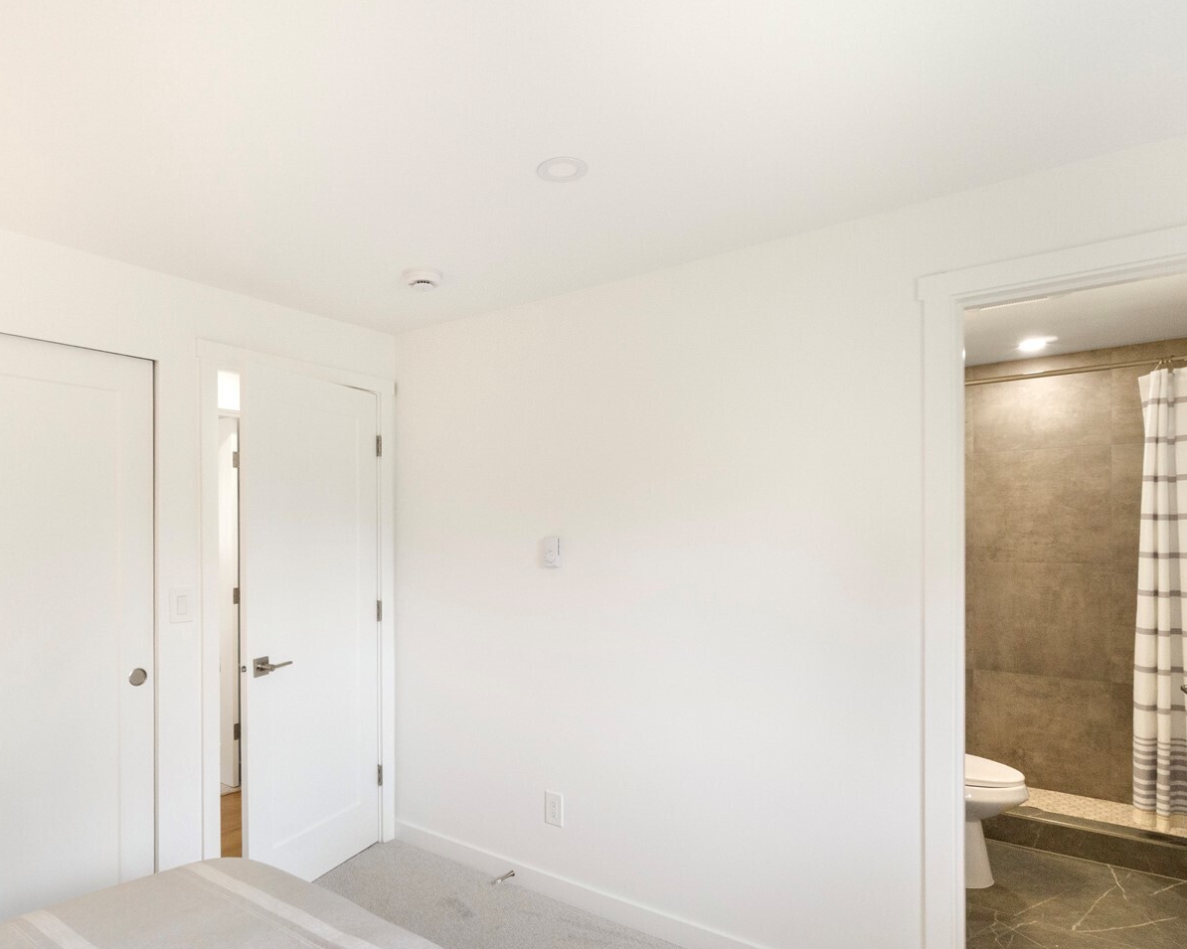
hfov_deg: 80.2
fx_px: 703
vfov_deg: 67.7
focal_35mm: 20
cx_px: 536
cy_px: 548
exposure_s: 1/30
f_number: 10
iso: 250
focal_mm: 10
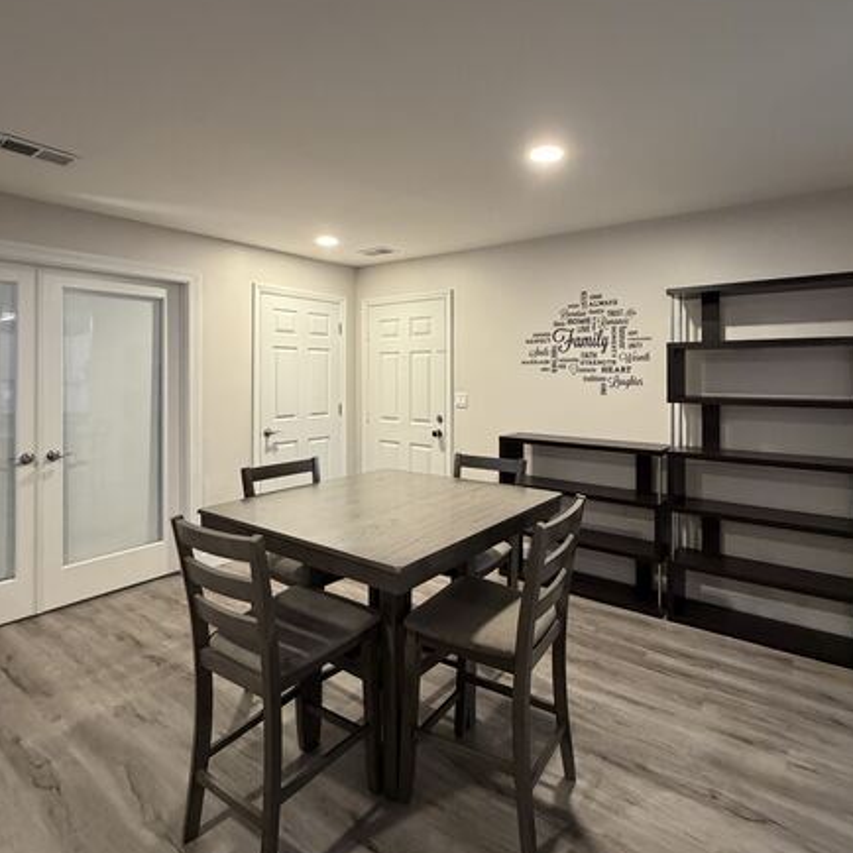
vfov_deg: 77.4
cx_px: 458
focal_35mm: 19
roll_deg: +0.1
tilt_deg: -0.7
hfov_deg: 77.6
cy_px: 374
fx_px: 530
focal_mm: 2.22
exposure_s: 1/60
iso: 640
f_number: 2.2
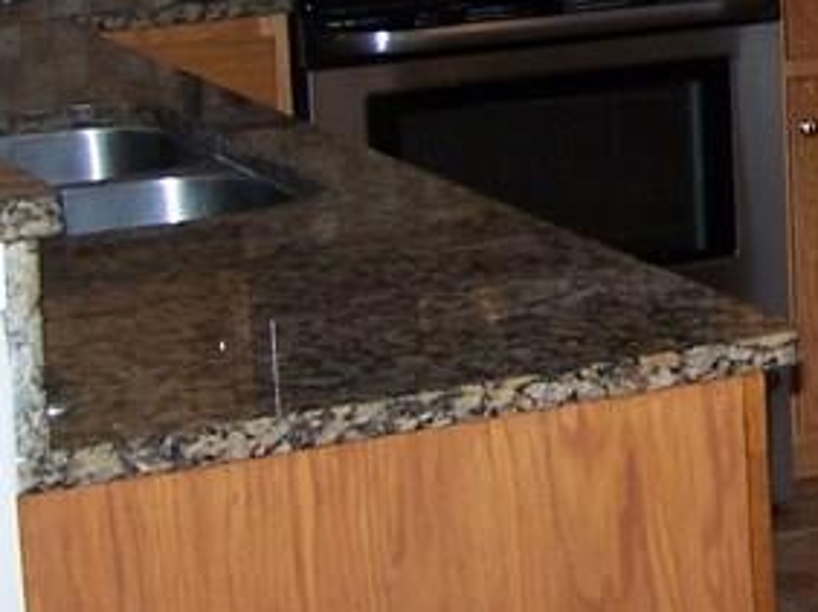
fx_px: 3258
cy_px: -99
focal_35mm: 138
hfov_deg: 13.5
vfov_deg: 10.6
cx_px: 1204
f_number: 2.8
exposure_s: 1/60
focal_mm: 6.3
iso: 80
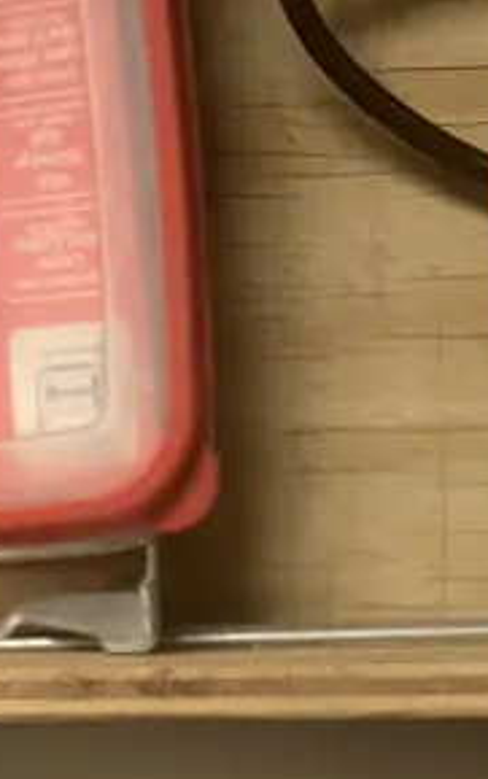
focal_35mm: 105
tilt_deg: -52.8
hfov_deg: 12.2
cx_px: 563
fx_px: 2231
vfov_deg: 16.7
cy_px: 1377
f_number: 1.8
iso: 100
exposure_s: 1/50
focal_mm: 3.99
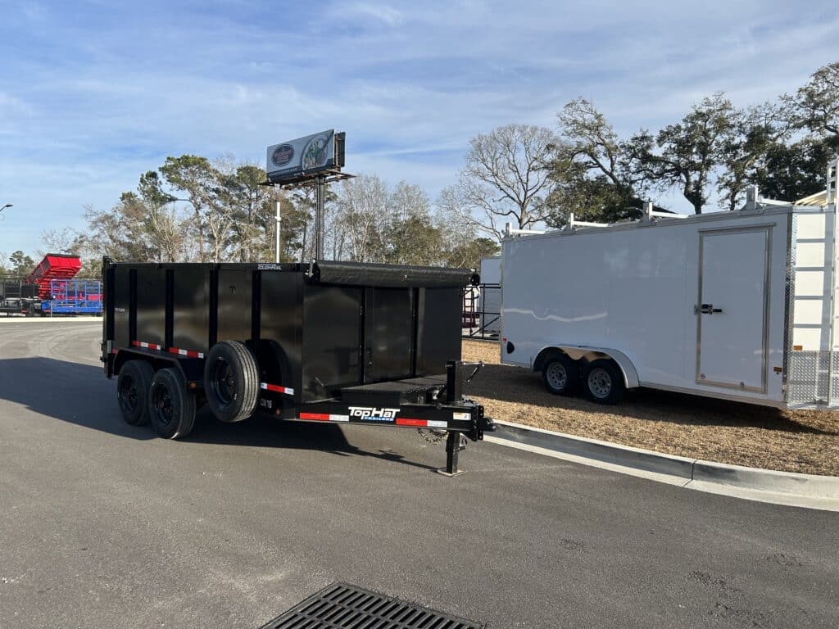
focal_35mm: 26
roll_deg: -1.1
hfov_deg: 67.3
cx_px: 420
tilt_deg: -2.1
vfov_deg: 53.1
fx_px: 630
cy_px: 314
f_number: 1.5
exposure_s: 1/2353
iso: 50
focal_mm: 5.7
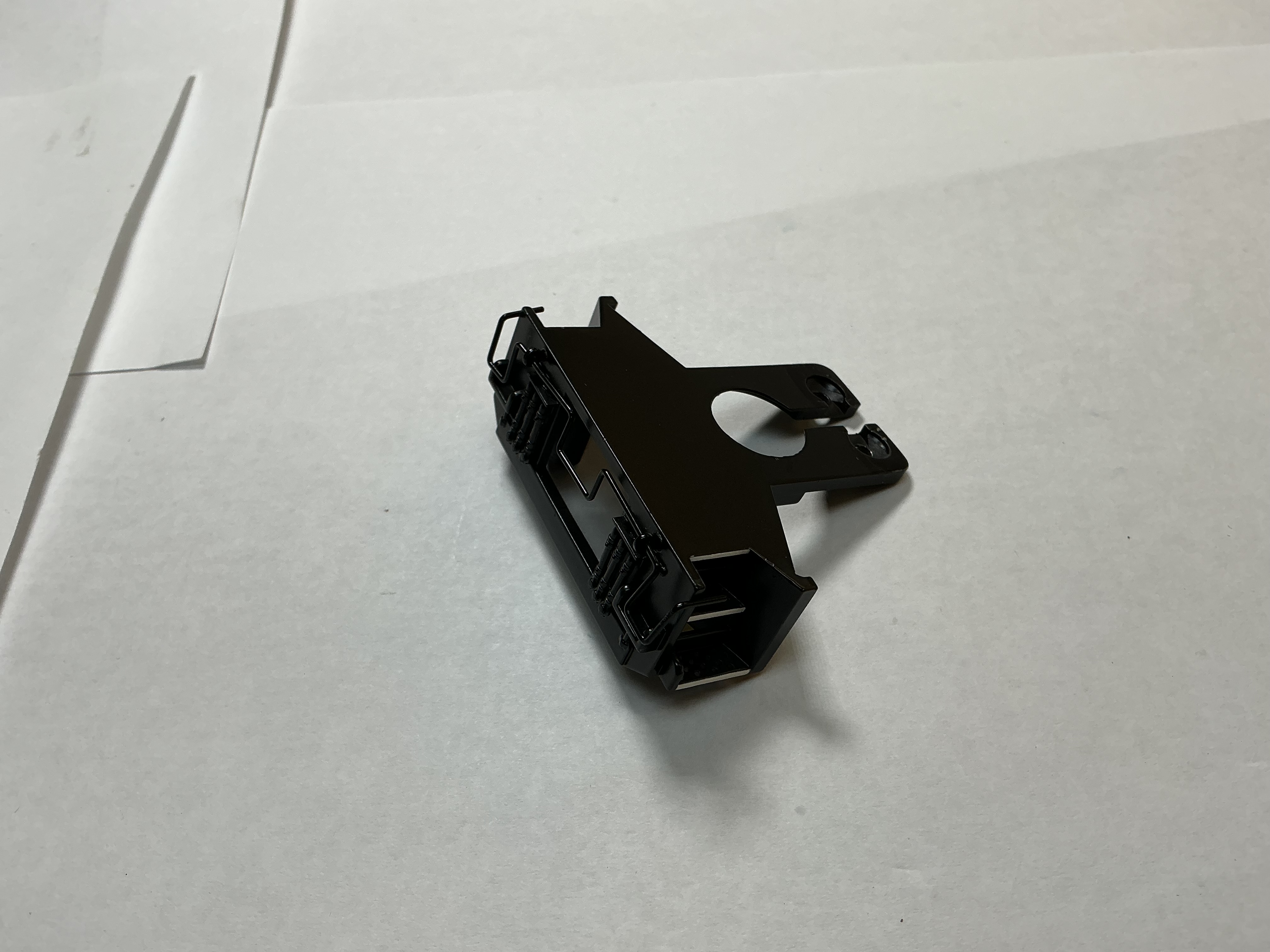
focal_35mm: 29
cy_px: 476
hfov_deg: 61.7
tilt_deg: -53.6
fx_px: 1064
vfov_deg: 48.2
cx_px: 635
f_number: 1.8
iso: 20
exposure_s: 1/211
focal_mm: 3
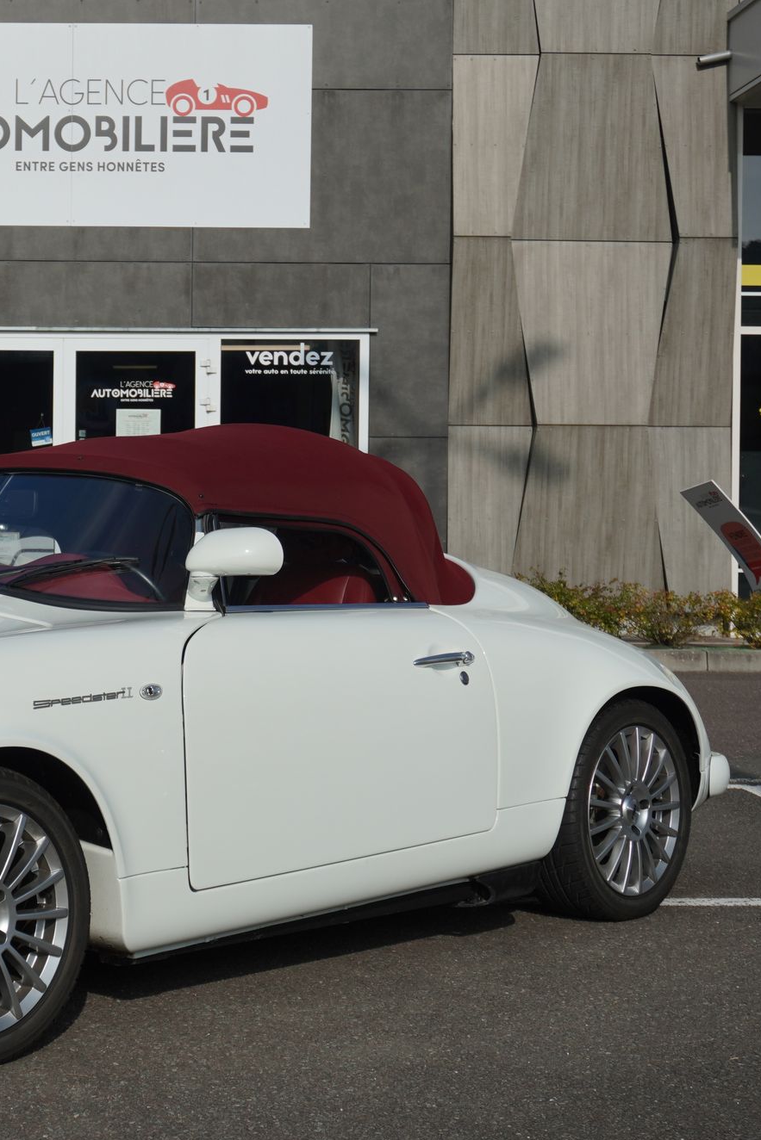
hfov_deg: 19.5
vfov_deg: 29.7
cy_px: 574
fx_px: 2155
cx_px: 4
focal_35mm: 68
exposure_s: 1/640
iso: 100
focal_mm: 30
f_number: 5.6
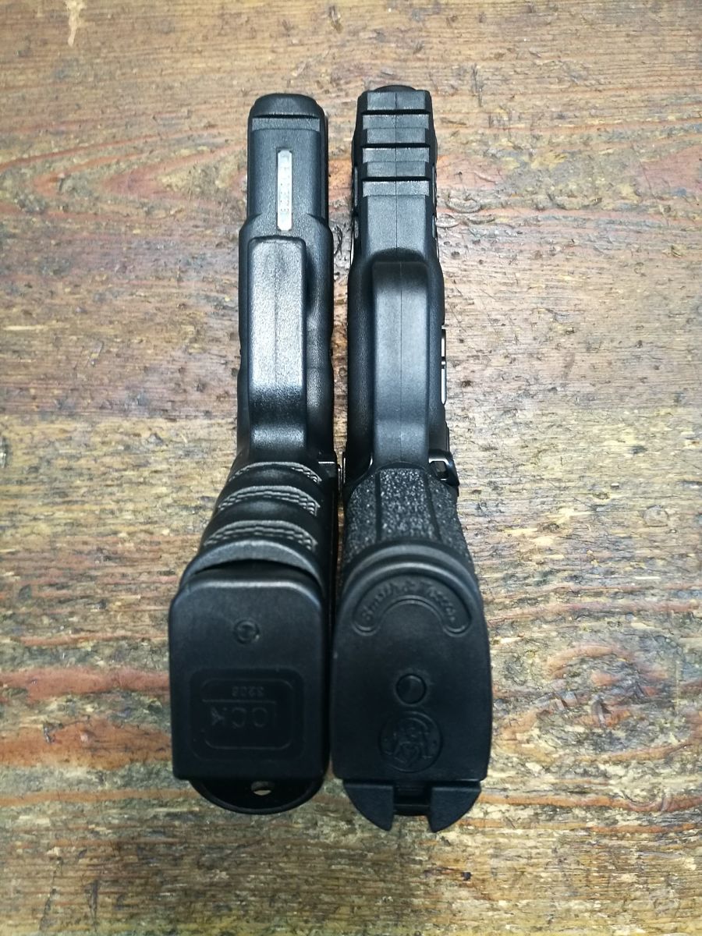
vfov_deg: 65.3
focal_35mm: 27
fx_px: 730
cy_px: 468
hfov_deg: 51.4
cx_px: 351
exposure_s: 1/33.3
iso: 320
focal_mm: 4.5
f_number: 2.2
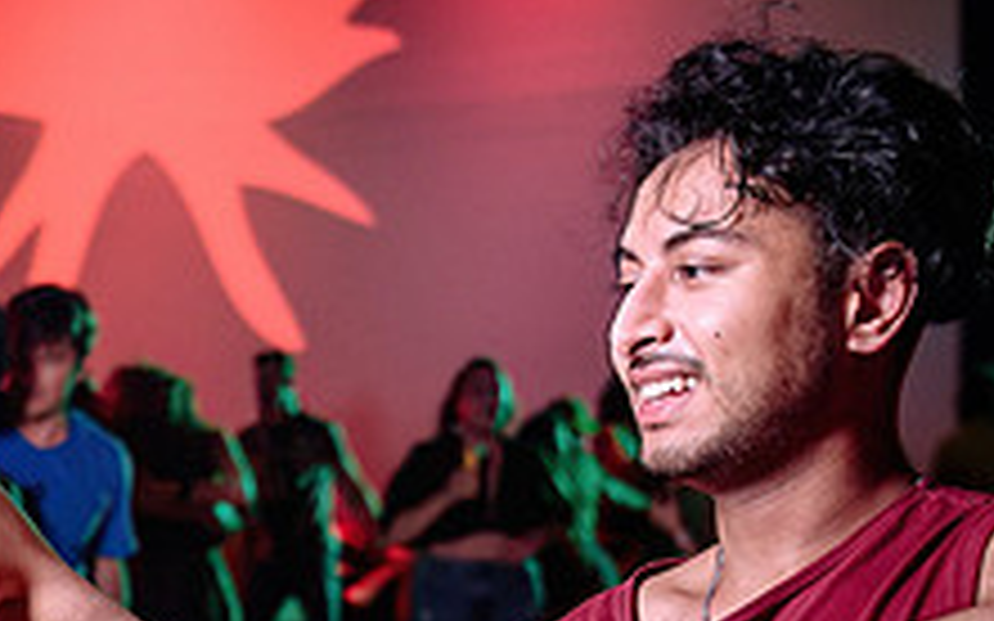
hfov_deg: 21.0
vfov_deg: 13.5
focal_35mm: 96
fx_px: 2600
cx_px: 32
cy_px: 548
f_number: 2.8
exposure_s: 1/100
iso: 800
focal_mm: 31
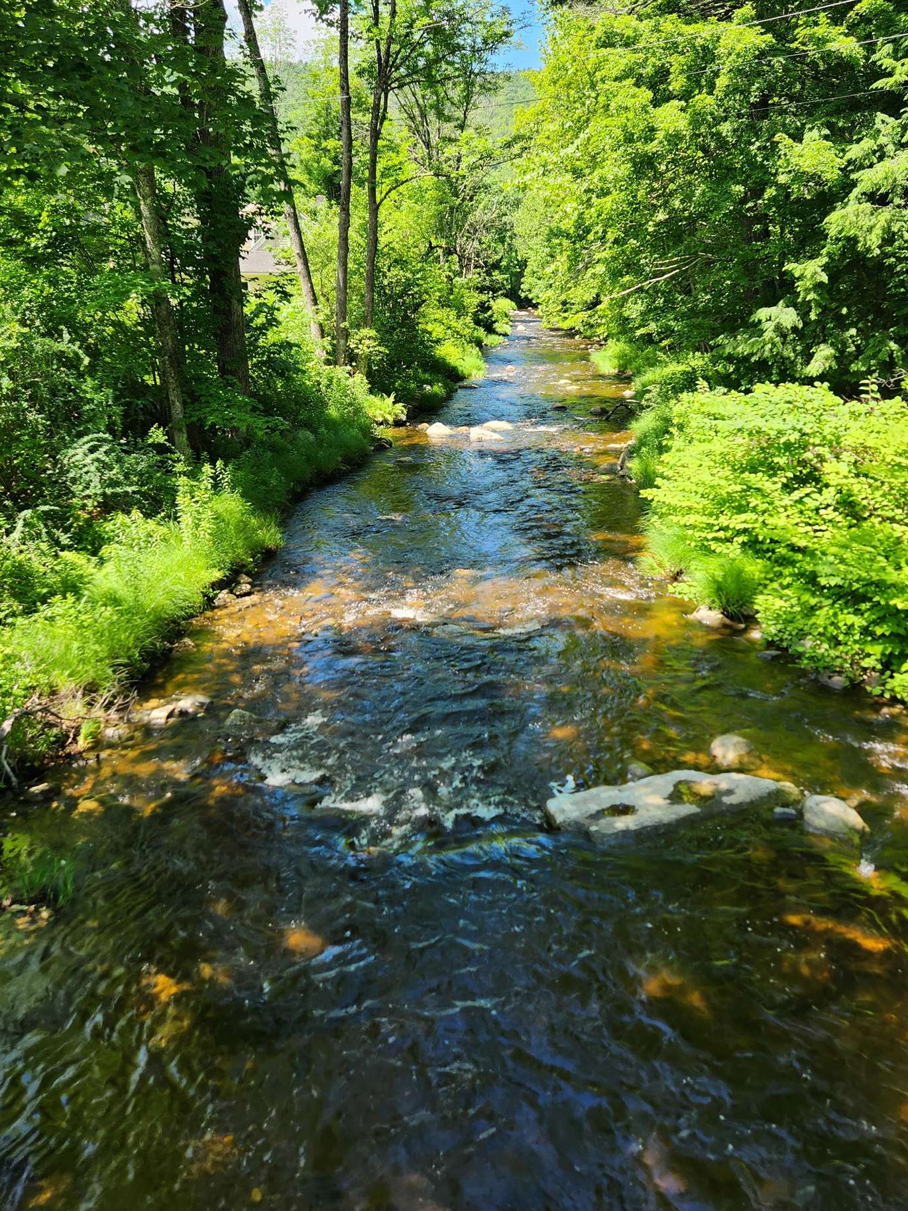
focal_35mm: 29
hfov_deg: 48.1
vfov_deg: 61.4
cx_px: 524
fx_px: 1014
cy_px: 528
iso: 20
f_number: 1.8
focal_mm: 5.4
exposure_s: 1/249
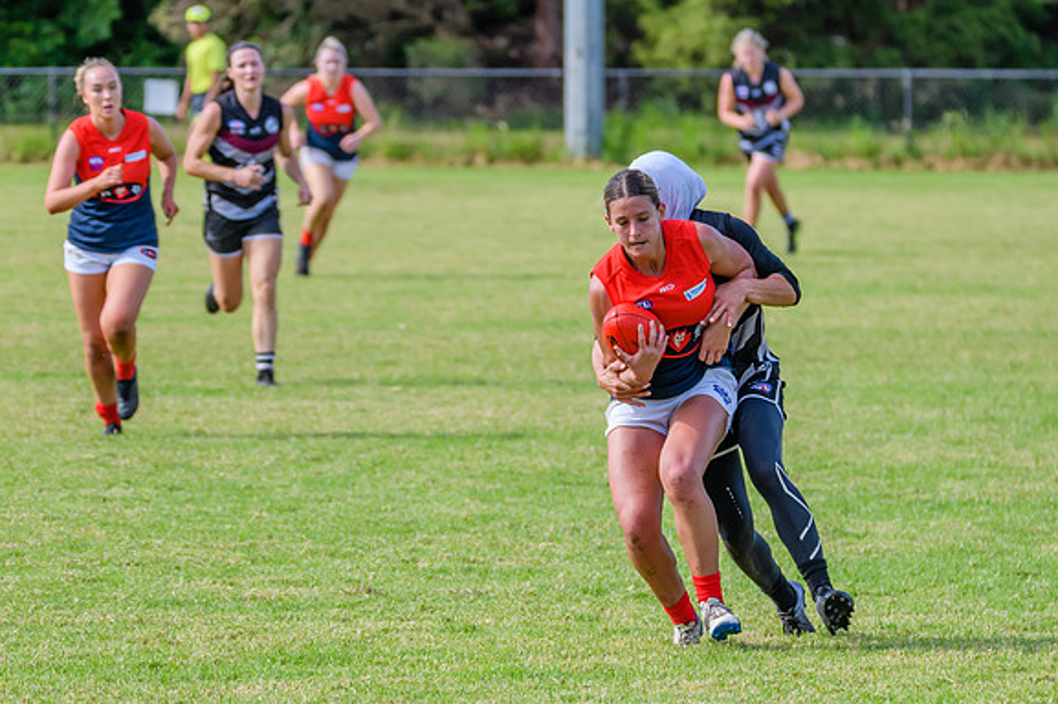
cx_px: 642
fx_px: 11836
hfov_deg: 5.1
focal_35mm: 403
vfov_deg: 3.4
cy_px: 501
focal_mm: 240
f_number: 6.3
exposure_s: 1/1600
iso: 800
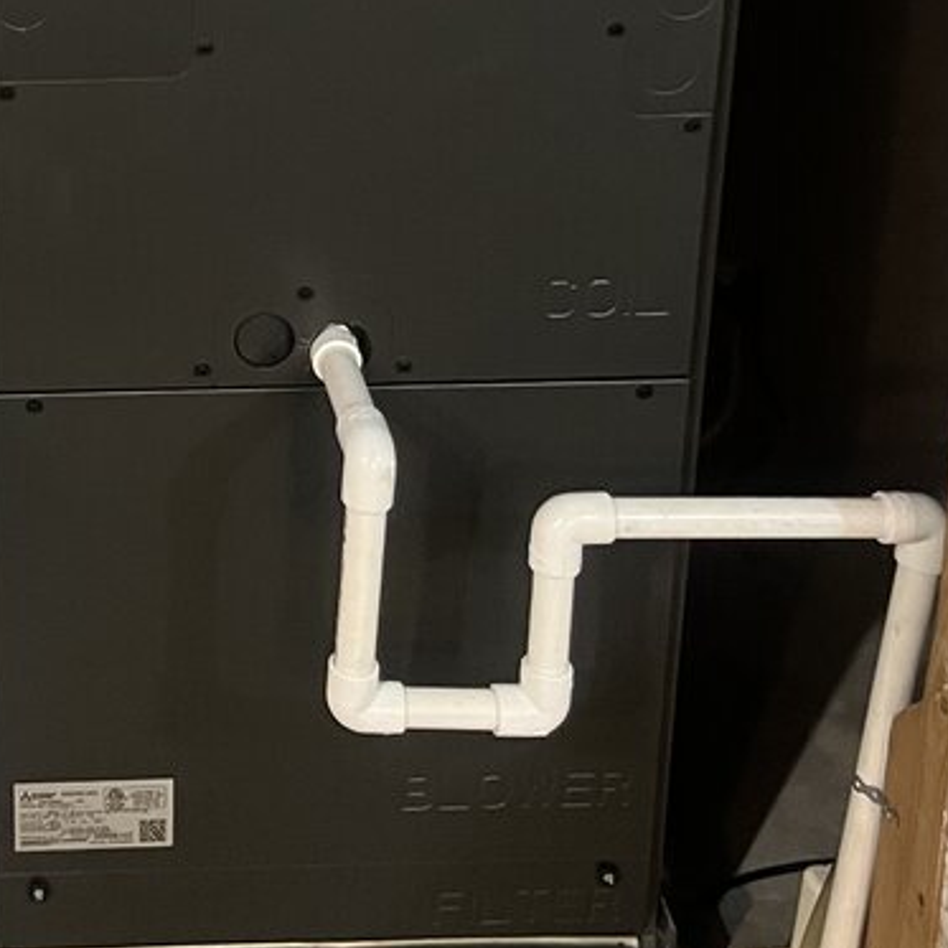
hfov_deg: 22.4
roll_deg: +1.3
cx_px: -10
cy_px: -112
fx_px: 2293
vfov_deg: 22.0
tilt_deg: -16.4
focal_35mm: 74
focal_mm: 5.1
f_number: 1.6
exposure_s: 1/40
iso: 640
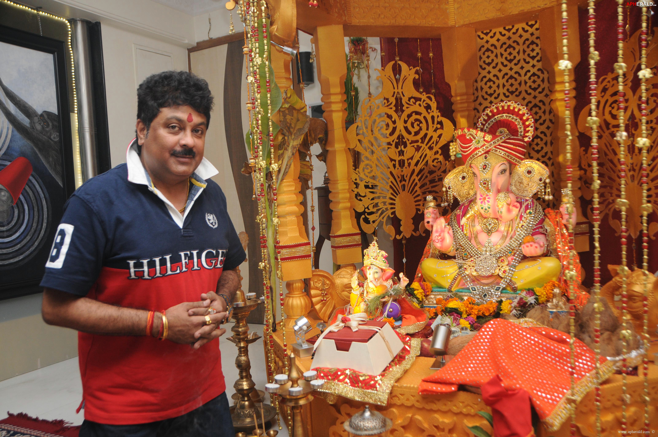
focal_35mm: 30
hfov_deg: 62.0
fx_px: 548
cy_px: 218
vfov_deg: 43.5
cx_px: 329
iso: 400
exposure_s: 1/125
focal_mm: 20
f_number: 3.5
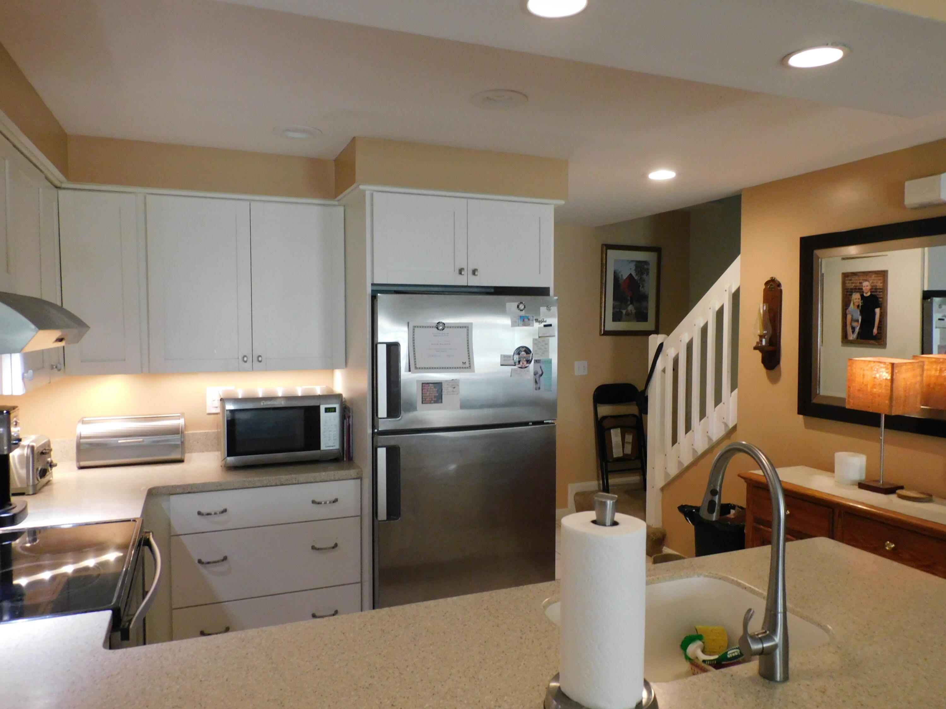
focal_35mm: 24
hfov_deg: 71.6
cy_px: 354
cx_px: 473
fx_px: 656
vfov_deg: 56.8
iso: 400
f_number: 3.3
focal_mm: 4.3
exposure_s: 1/30
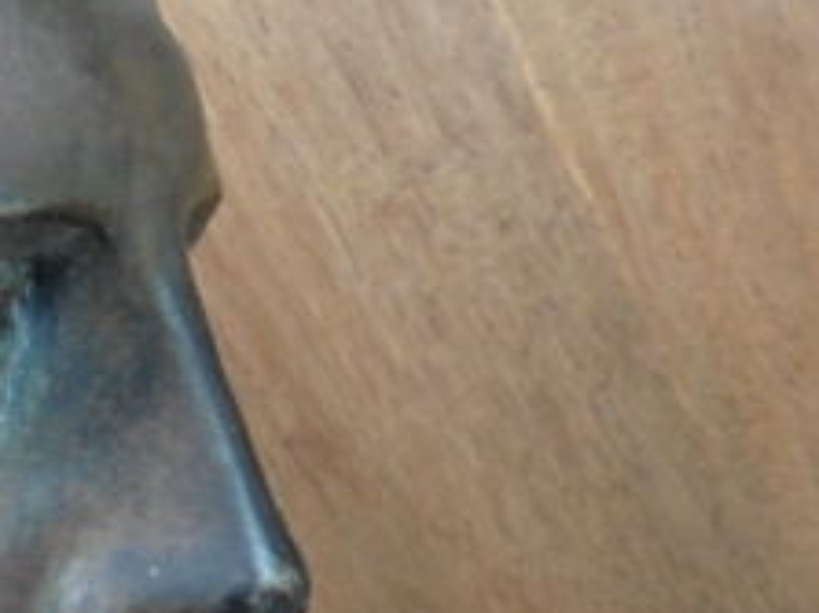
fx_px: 1632
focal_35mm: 69
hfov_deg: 25.5
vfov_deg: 21.3
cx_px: -147
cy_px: 374
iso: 400
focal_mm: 4.3
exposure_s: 1/25
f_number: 3.3
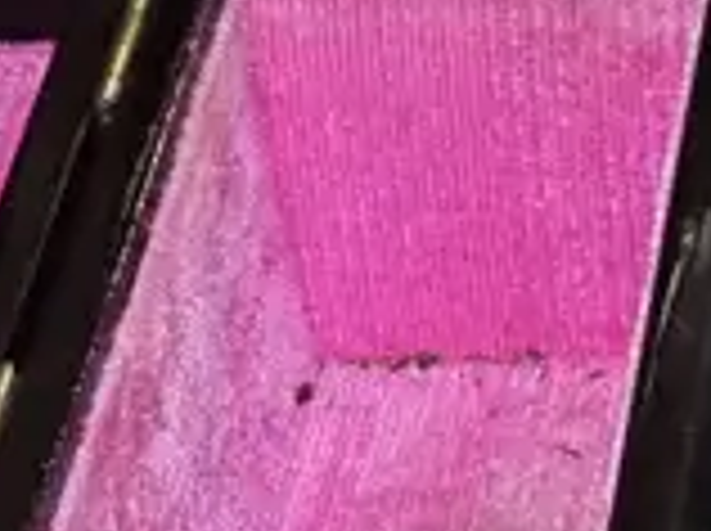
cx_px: 1472
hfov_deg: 8.9
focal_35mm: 208
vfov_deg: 7.1
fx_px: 4266
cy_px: 279
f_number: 5.6
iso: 2500
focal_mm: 16
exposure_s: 1/60
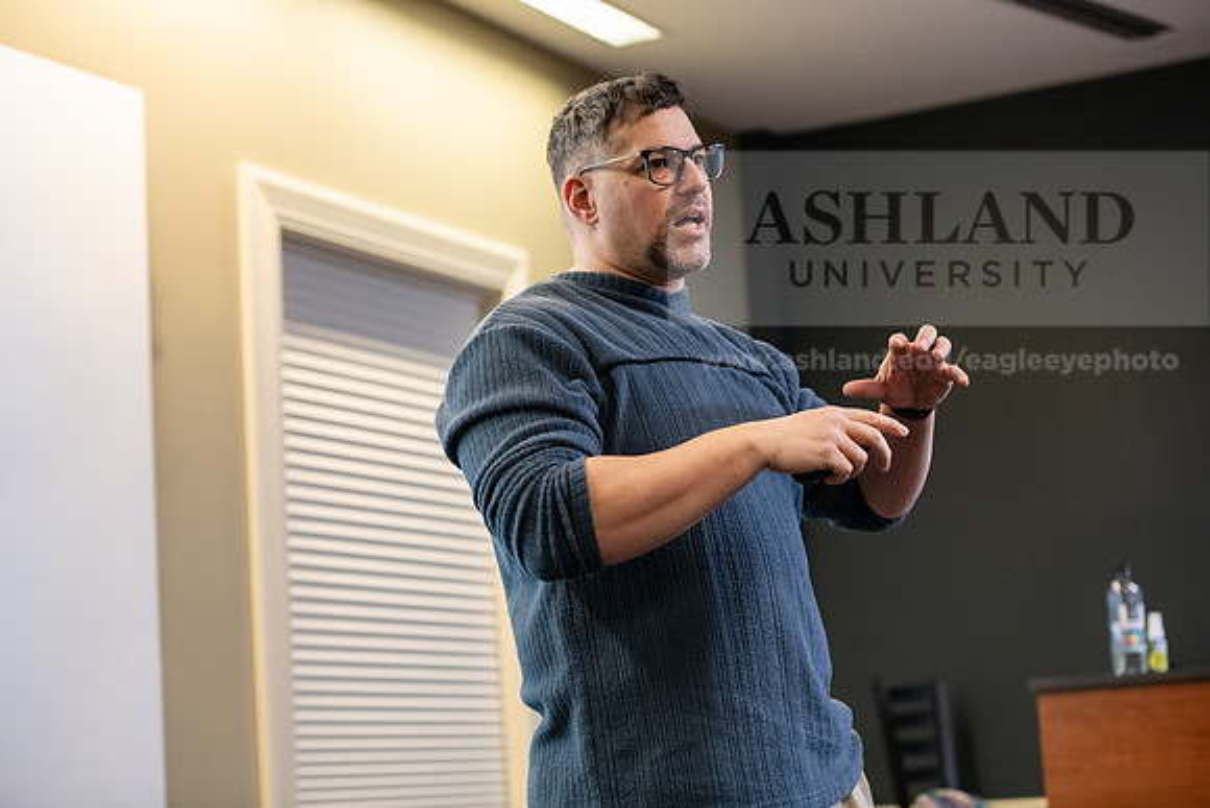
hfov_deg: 26.0
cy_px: 404
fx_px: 2622
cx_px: 605
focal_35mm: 78
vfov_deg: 17.5
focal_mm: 78
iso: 2500
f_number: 3.2
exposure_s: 1/200
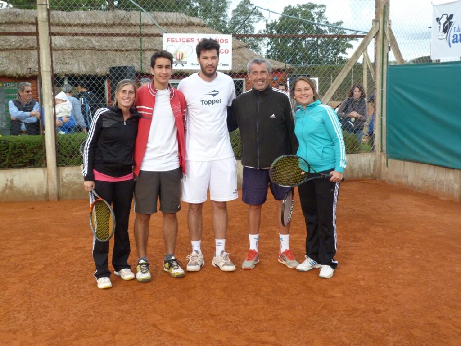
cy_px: 173
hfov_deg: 41.2
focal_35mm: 46
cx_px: 230
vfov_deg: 31.5
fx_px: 613
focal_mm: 8.3
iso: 400
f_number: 3.2
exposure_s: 1/500
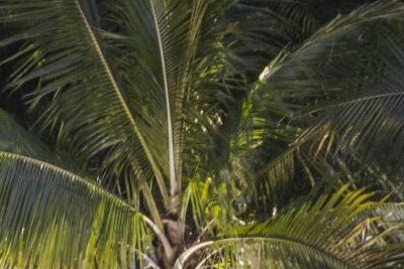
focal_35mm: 210
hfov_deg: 9.7
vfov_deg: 6.1
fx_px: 2357
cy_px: 765
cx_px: 385
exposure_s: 1/1.25
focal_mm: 14.45
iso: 800
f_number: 2.8
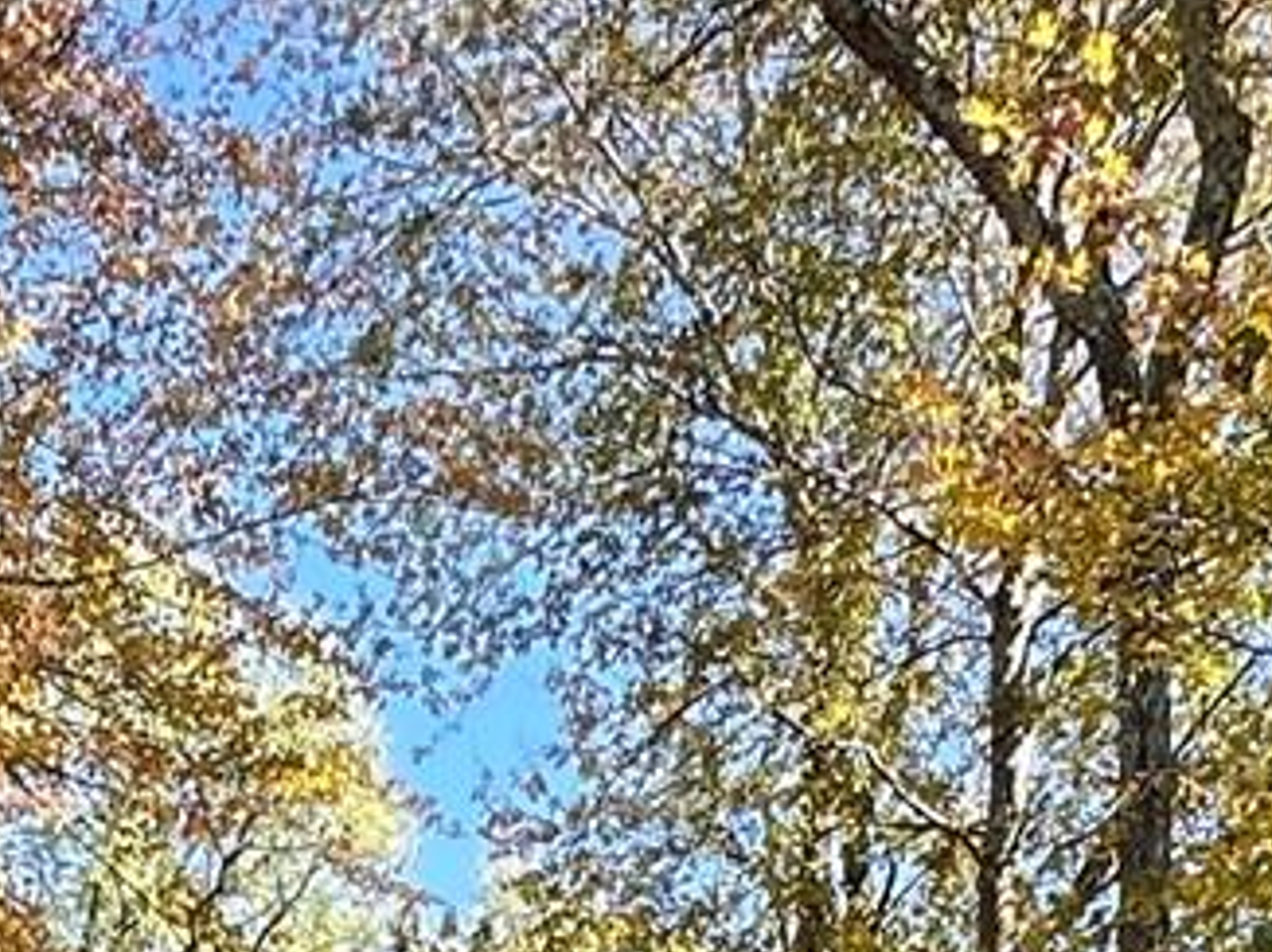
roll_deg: +0.8
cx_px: 144
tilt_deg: -5.8
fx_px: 3231
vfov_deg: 12.2
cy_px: 2493
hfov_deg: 21.8
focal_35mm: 88
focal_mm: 2.22
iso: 40
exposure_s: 1/125
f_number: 2.2
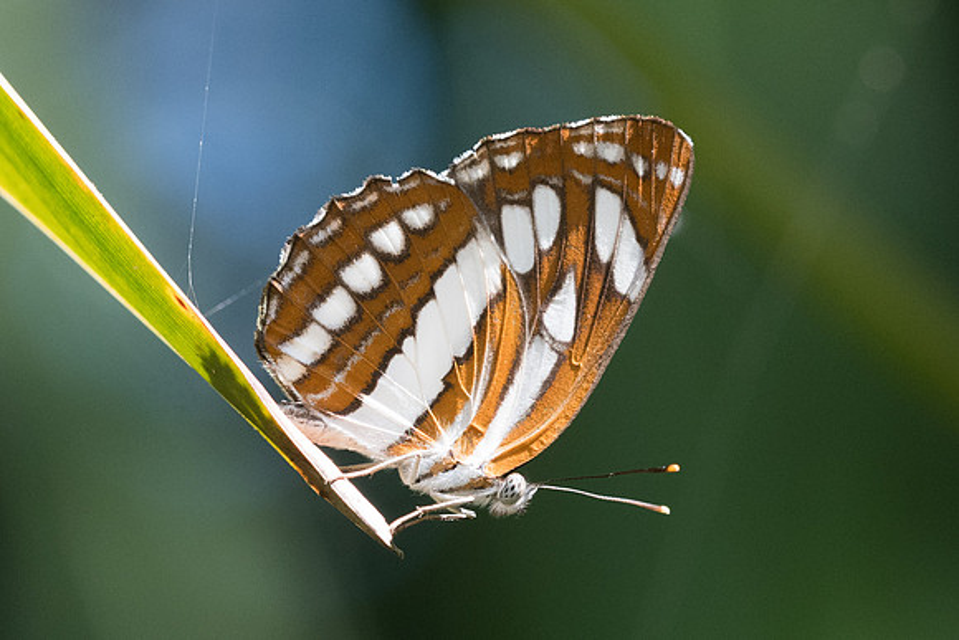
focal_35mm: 518
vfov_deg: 2.7
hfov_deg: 4.0
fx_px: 13809
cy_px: 386
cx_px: 463
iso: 800
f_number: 8
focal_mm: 150
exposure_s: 1/640
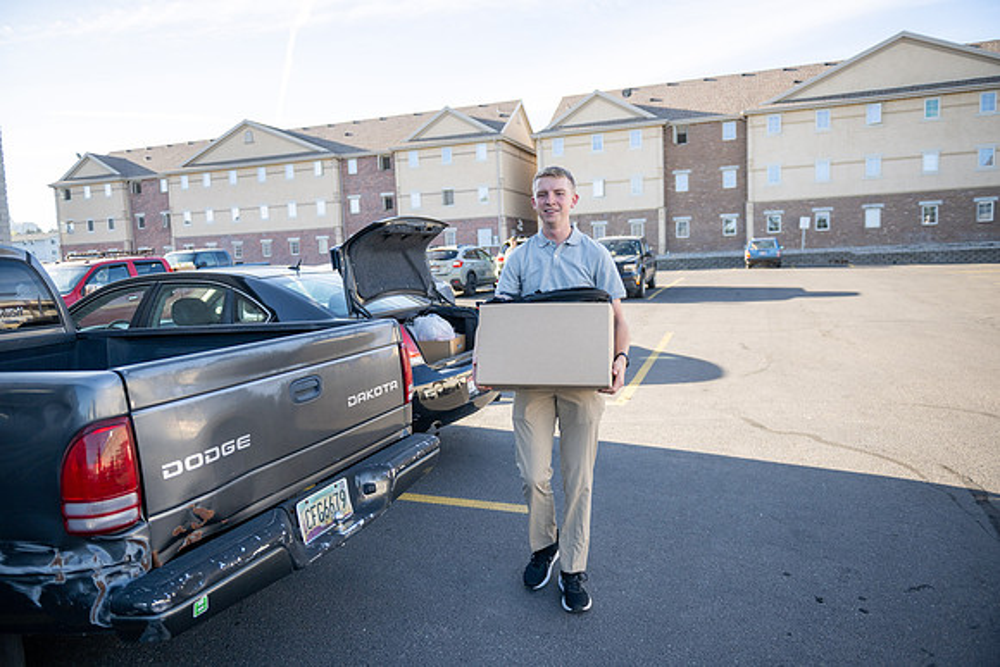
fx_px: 667
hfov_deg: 73.7
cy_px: 334
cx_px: 500
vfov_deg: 53.2
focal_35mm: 24
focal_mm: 24
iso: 200
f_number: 2.8
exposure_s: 1/1600
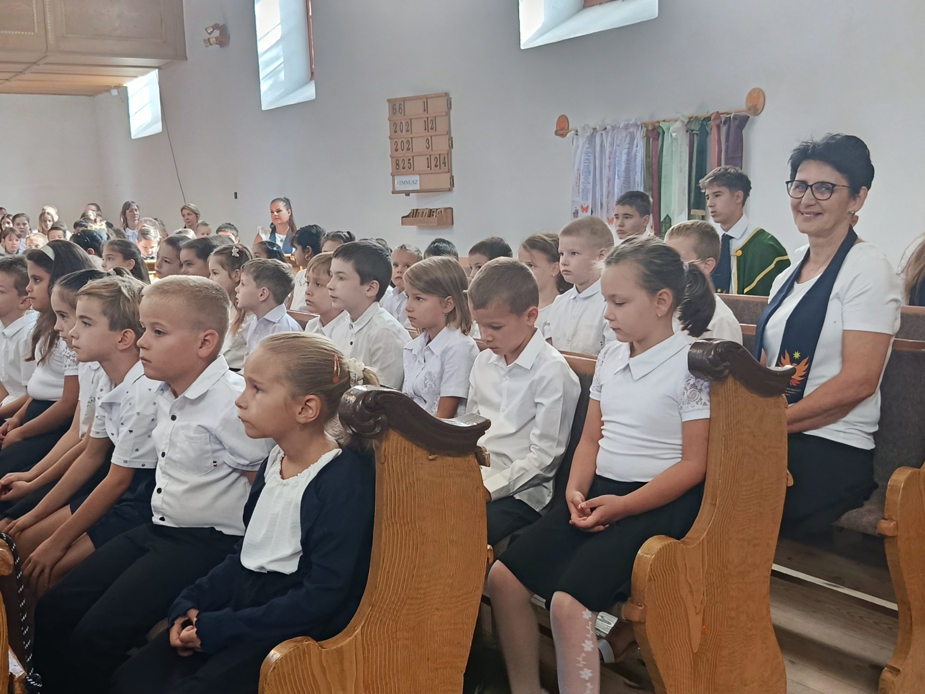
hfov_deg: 50.1
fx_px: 989
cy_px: 347
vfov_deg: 38.7
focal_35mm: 37
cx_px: 462
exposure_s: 1/50
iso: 655
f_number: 1.7
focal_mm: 5.24
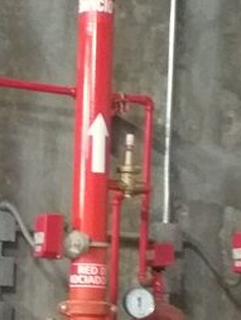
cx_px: 43
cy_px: 215
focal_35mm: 115
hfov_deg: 12.8
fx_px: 1066
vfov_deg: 17.1
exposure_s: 1/20
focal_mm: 3.6
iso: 640
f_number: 1.9
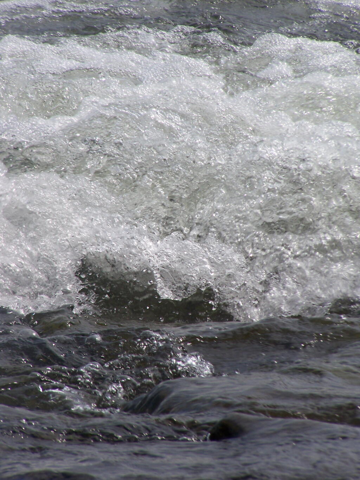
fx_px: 5268
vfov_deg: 5.2
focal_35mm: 380
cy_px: 240
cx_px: 180
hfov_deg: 3.9
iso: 80
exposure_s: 1/640
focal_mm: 63
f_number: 7.1
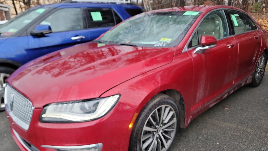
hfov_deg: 69.8
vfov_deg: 42.9
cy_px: 84
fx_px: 192
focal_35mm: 27
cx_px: 133
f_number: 1.8
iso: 150
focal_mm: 6.7
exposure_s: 1/59
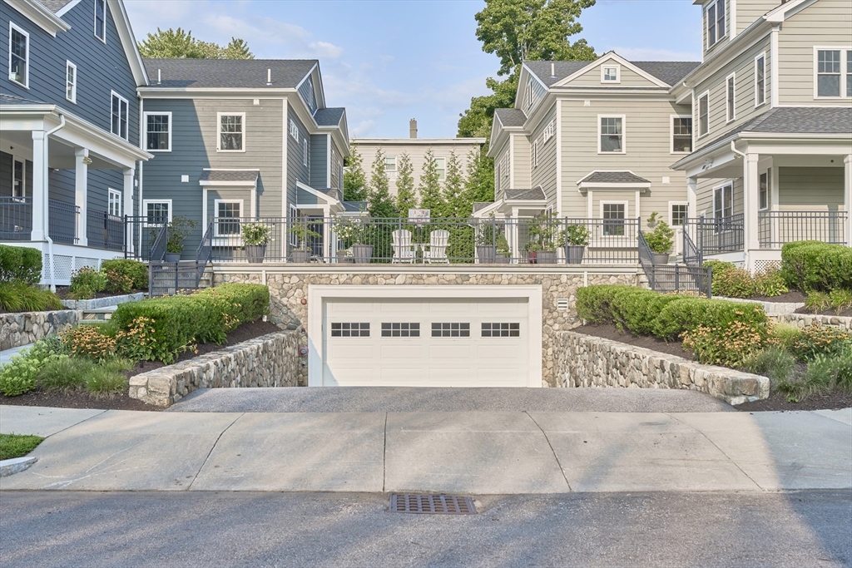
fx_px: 828
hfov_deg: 54.4
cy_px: 284
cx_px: 426
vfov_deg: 37.9
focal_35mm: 35
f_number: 8
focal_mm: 35
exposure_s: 1/250
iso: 100
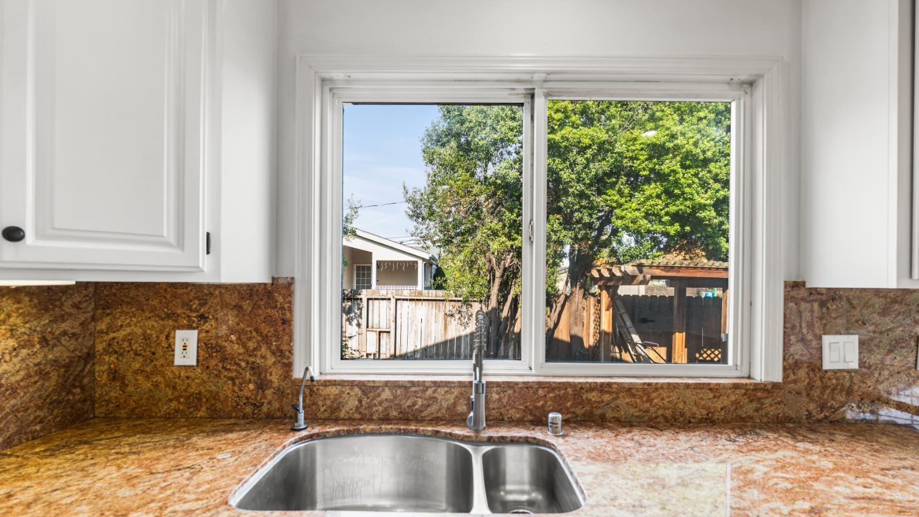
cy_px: 292
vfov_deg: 63.7
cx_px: 463
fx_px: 414
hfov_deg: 95.9
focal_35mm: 17
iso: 125
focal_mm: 16
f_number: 4
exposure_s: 1/13
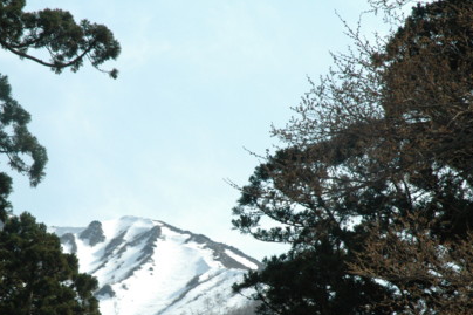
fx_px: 2049
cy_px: 223
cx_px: 166
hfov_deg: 13.2
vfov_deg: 8.8
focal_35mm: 156
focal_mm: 70
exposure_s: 1/640
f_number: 13
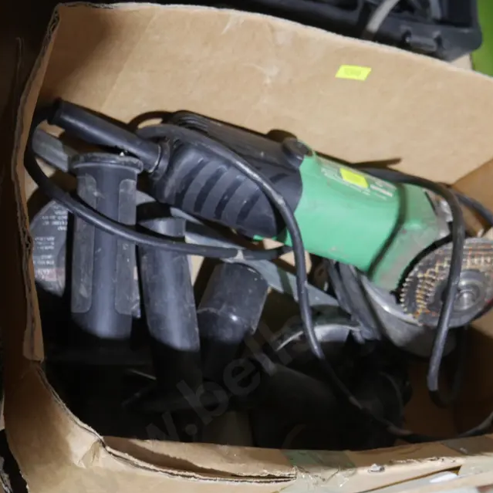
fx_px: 822
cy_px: 284
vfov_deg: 33.3
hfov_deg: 32.8
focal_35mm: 51
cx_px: 364
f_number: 4
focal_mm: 18
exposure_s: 1/60
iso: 1000
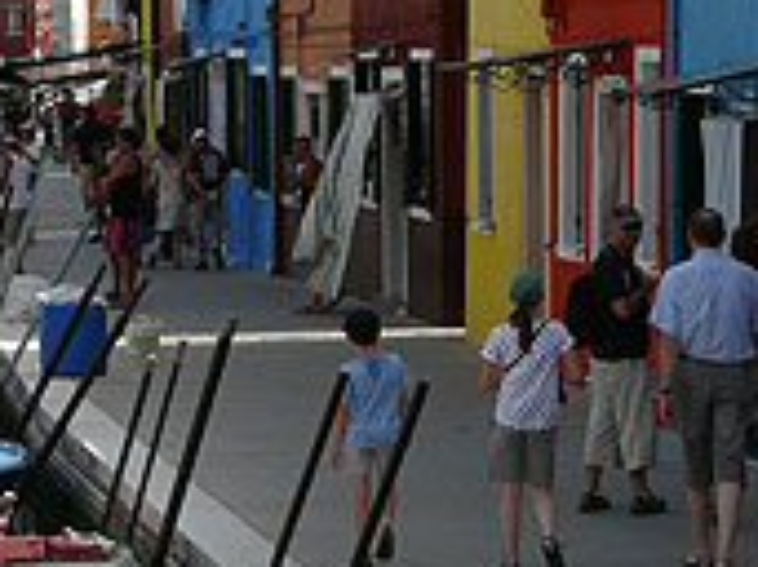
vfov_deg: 7.9
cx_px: -13
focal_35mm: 187
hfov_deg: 10.5
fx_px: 4092
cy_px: 204
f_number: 5.6
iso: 100
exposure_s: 1/500
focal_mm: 9.2
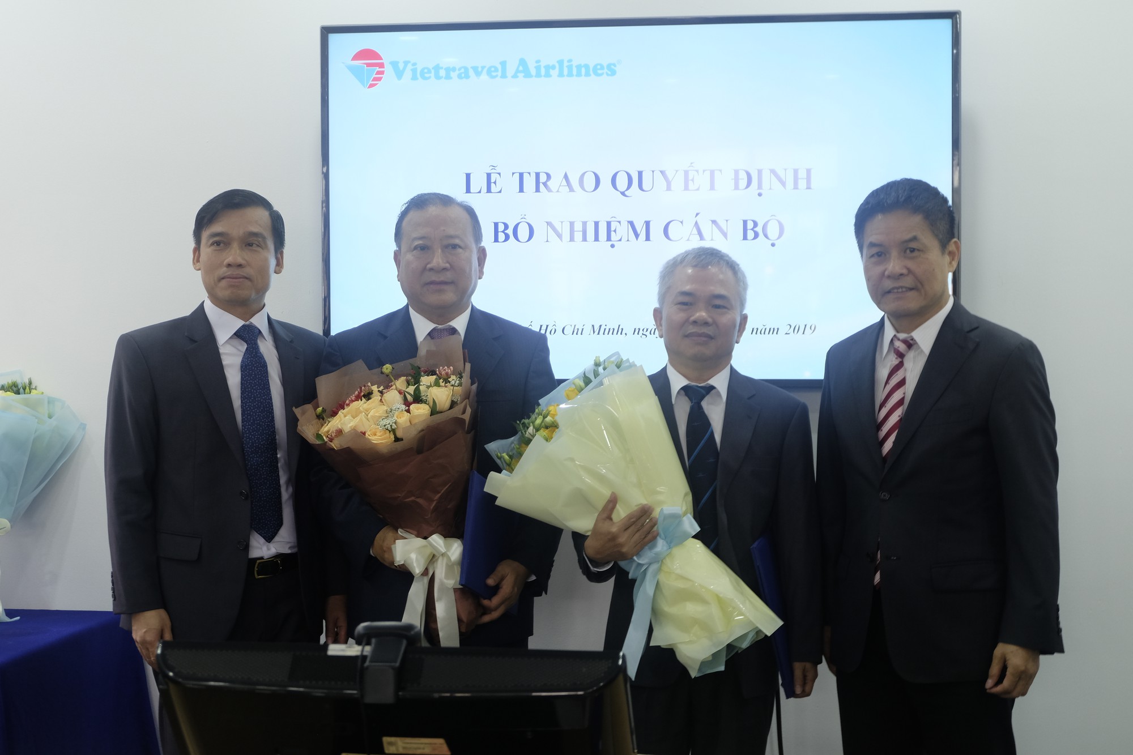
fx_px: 1982
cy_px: 378
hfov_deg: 31.9
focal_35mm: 63
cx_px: 566
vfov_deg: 21.6
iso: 500
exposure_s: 1/15
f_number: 5.6
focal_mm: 41.8
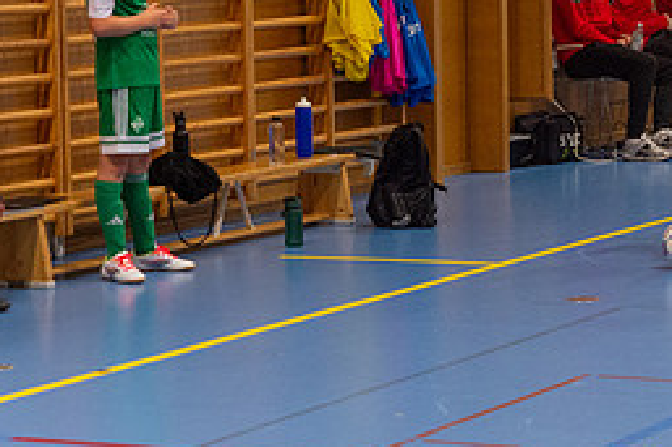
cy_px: 105
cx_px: 709
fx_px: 3041
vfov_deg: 8.4
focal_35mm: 163
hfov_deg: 12.4
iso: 4500
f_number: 3.5
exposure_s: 1/400
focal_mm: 70
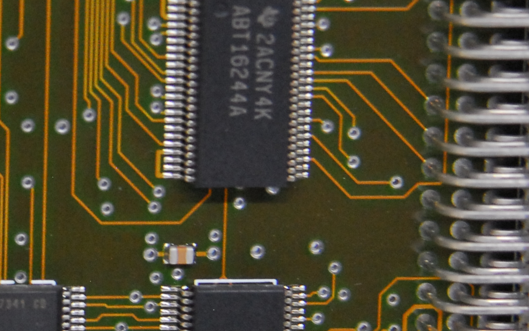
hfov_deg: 8.0
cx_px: -222
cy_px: 170
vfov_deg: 5.1
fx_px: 3704
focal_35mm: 257
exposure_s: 1/100
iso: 800
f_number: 3.5
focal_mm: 45
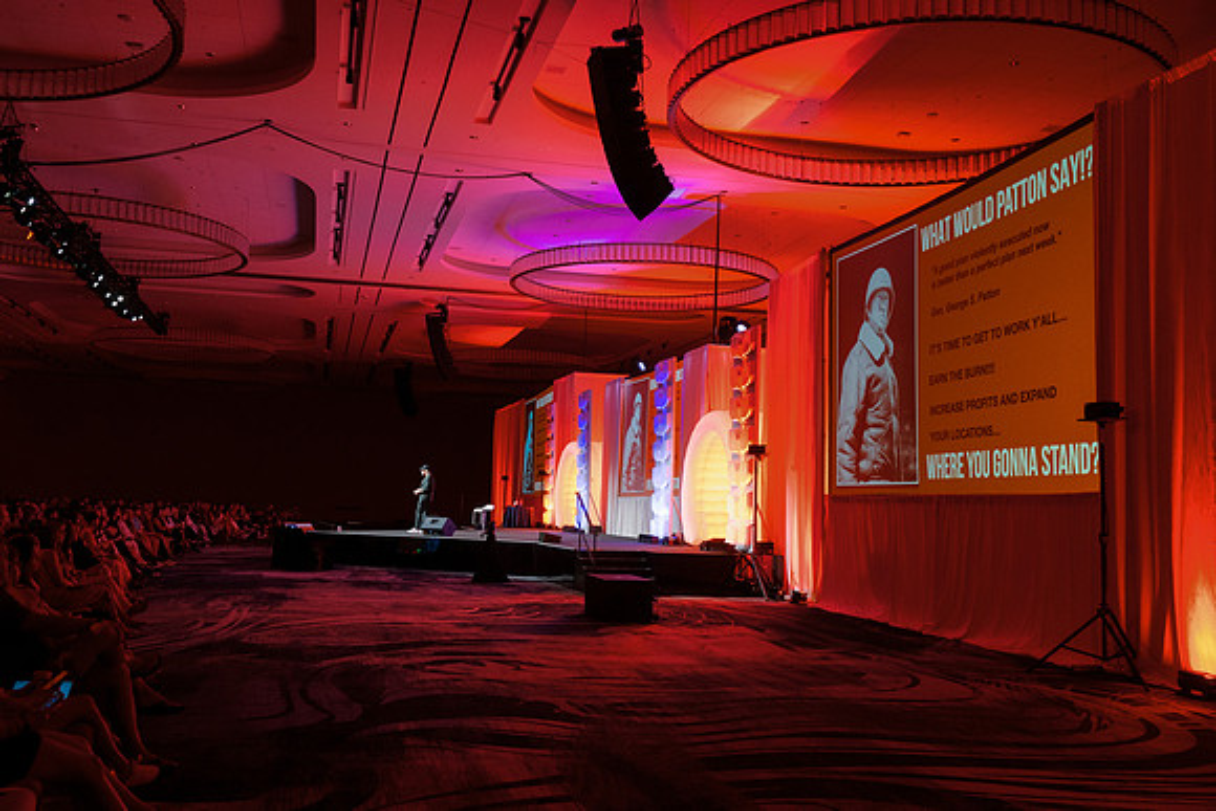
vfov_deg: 37.9
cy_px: 406
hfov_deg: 54.4
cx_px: 608
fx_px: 1182
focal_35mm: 35
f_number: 4.5
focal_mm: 35
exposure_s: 1/125
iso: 1600
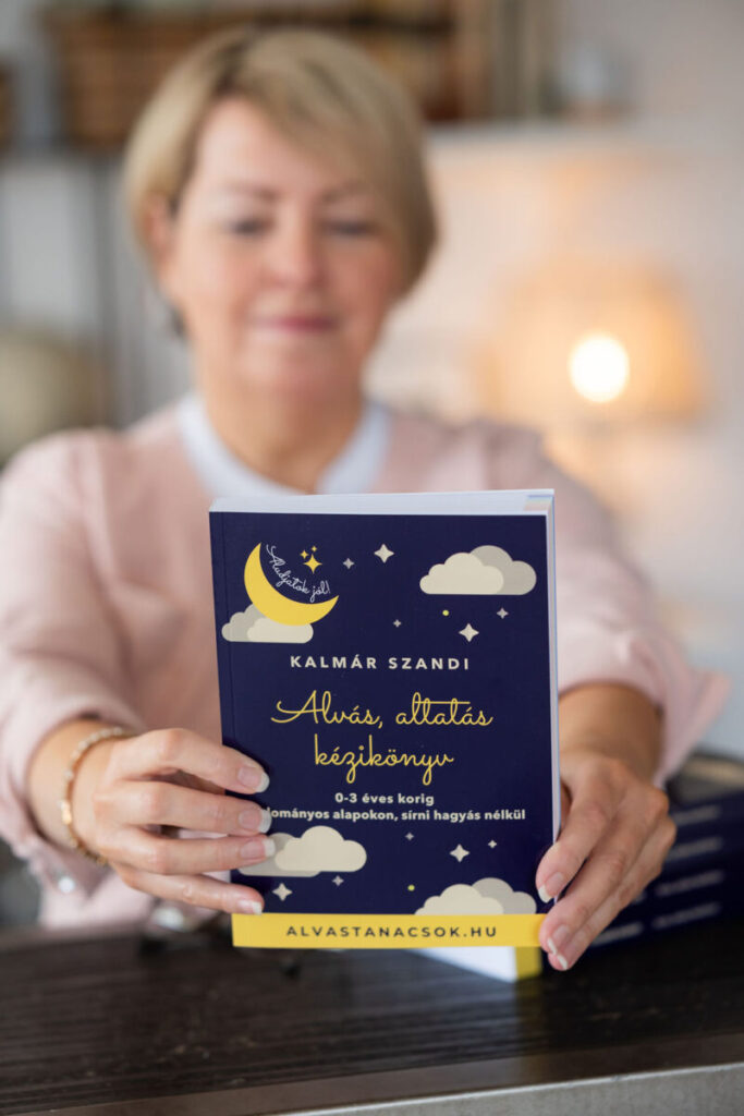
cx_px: 372
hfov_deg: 16.3
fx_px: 2603
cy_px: 558
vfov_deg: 24.2
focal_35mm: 84
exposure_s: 1/500
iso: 200
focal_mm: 56
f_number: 1.8
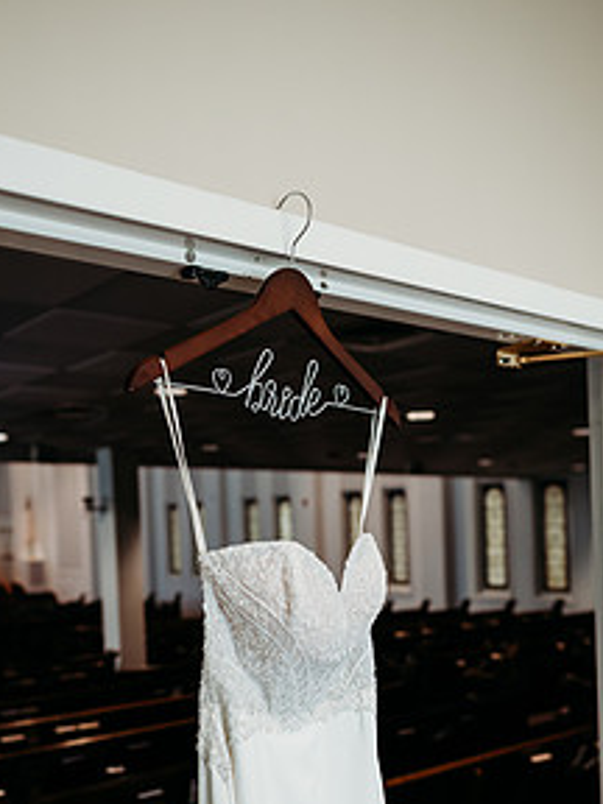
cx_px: 248
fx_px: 836
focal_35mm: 36
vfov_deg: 50.1
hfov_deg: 39.5
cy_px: 558
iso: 400
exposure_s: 1/160
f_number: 2.5
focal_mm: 24
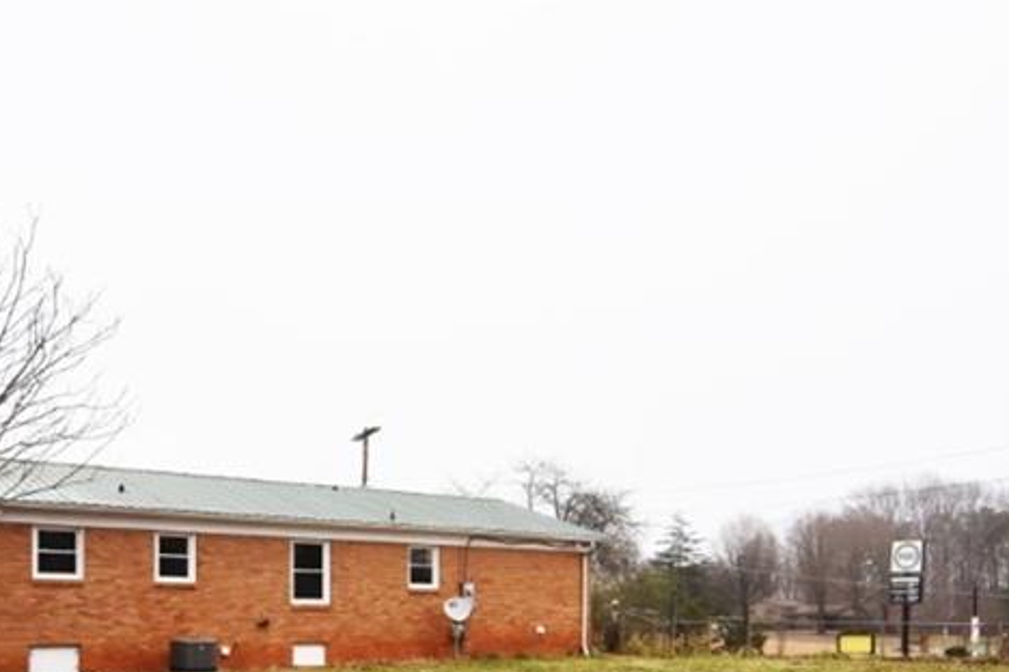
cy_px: 627
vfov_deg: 34.4
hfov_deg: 51.5
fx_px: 1012
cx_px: 298
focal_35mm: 36
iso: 500
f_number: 8
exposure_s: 1/500
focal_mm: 11
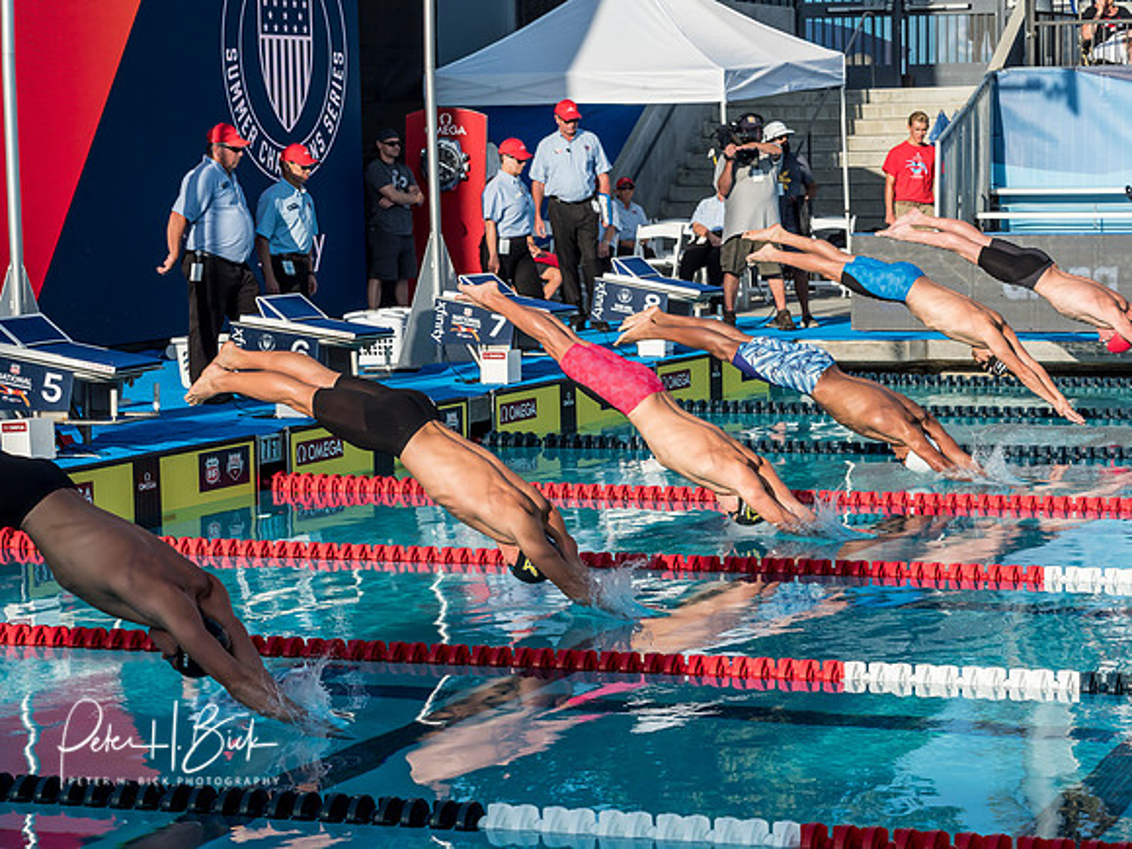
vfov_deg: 14.2
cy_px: 424
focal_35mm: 104
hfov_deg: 18.9
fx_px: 3401
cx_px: 566
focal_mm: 52
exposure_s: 1/1600
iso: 400
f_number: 5.6
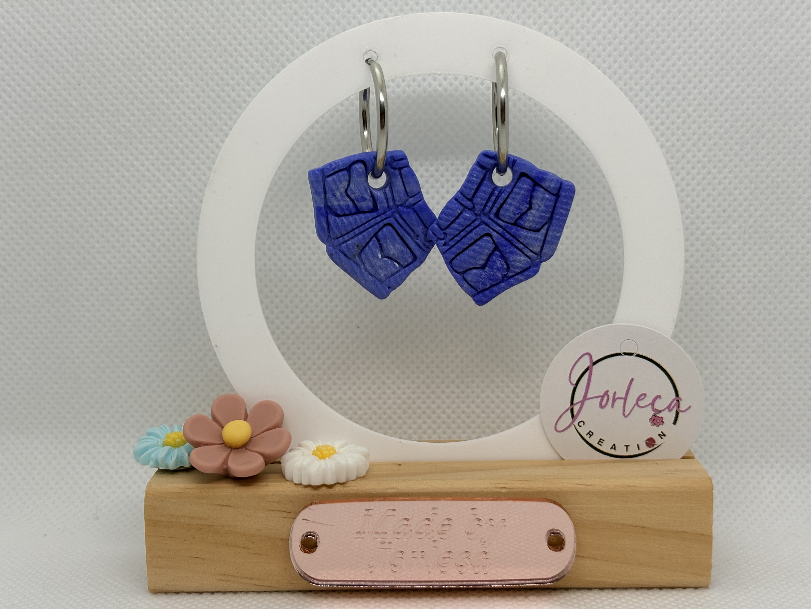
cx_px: 406
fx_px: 1218
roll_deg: +1.6
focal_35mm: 52
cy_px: 304
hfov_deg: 36.8
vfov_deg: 28.0
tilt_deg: -7.8
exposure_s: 1/453
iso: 40
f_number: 1.6
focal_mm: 5.96
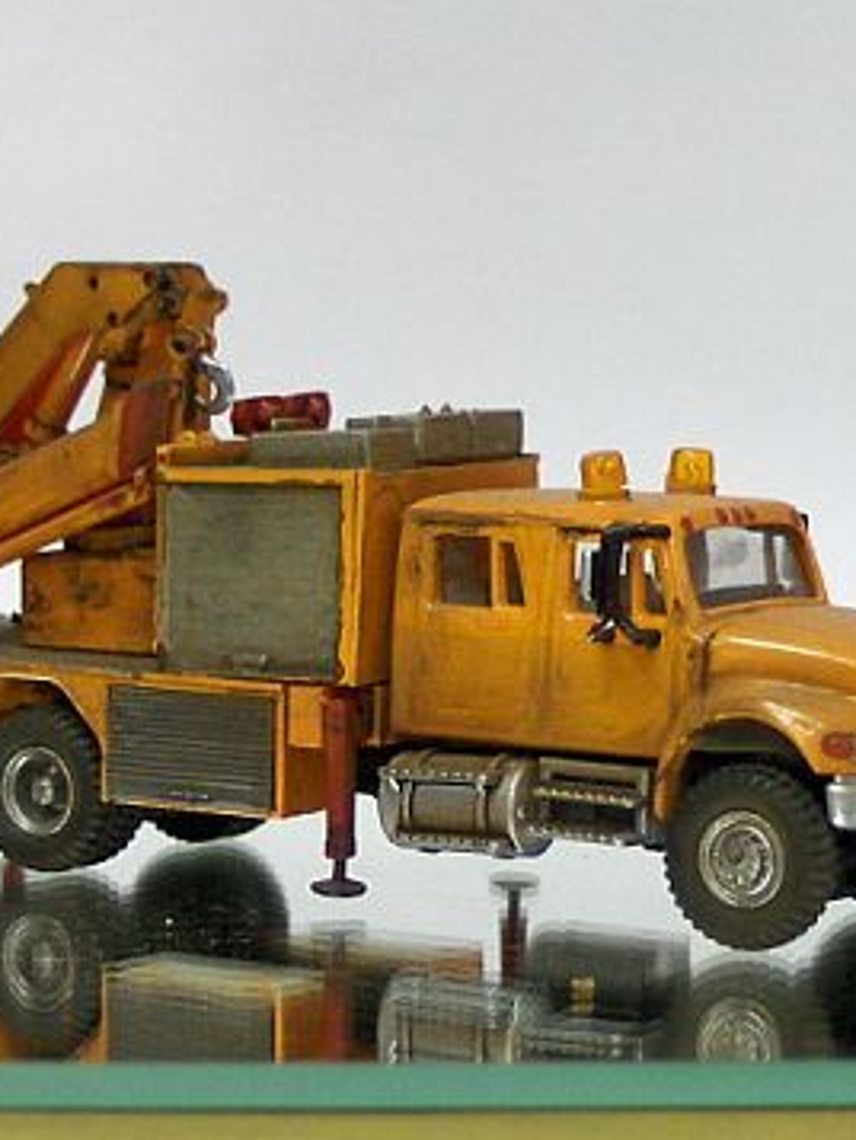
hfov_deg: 21.0
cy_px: 567
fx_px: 2307
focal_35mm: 70
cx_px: 361
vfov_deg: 27.8
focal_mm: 11.3
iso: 200
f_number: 3.2
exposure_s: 1/32.9
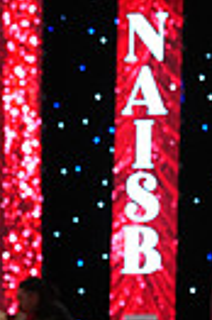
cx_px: 55
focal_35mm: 311
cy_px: 567
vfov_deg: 6.5
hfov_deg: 4.4
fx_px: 2754
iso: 3200
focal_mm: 70
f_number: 5.6
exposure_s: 1/250
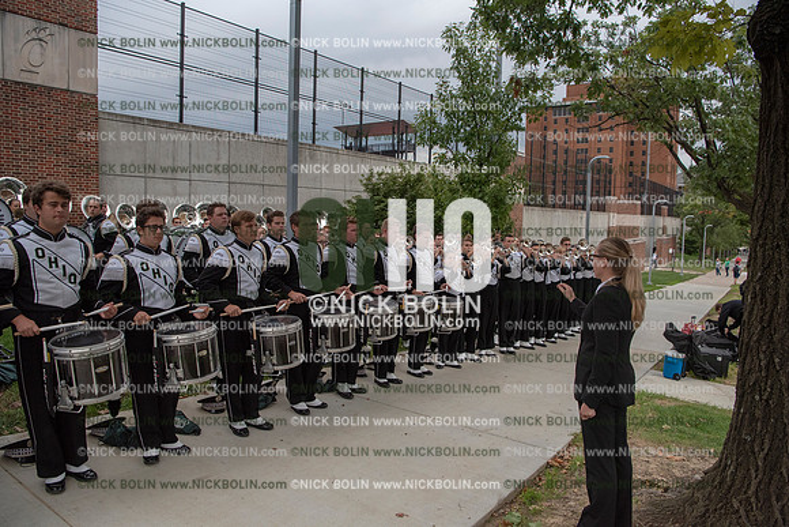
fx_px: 526
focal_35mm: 24
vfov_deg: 53.2
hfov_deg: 73.7
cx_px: 394
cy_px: 264
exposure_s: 1/4000
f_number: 5
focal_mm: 24
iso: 1250
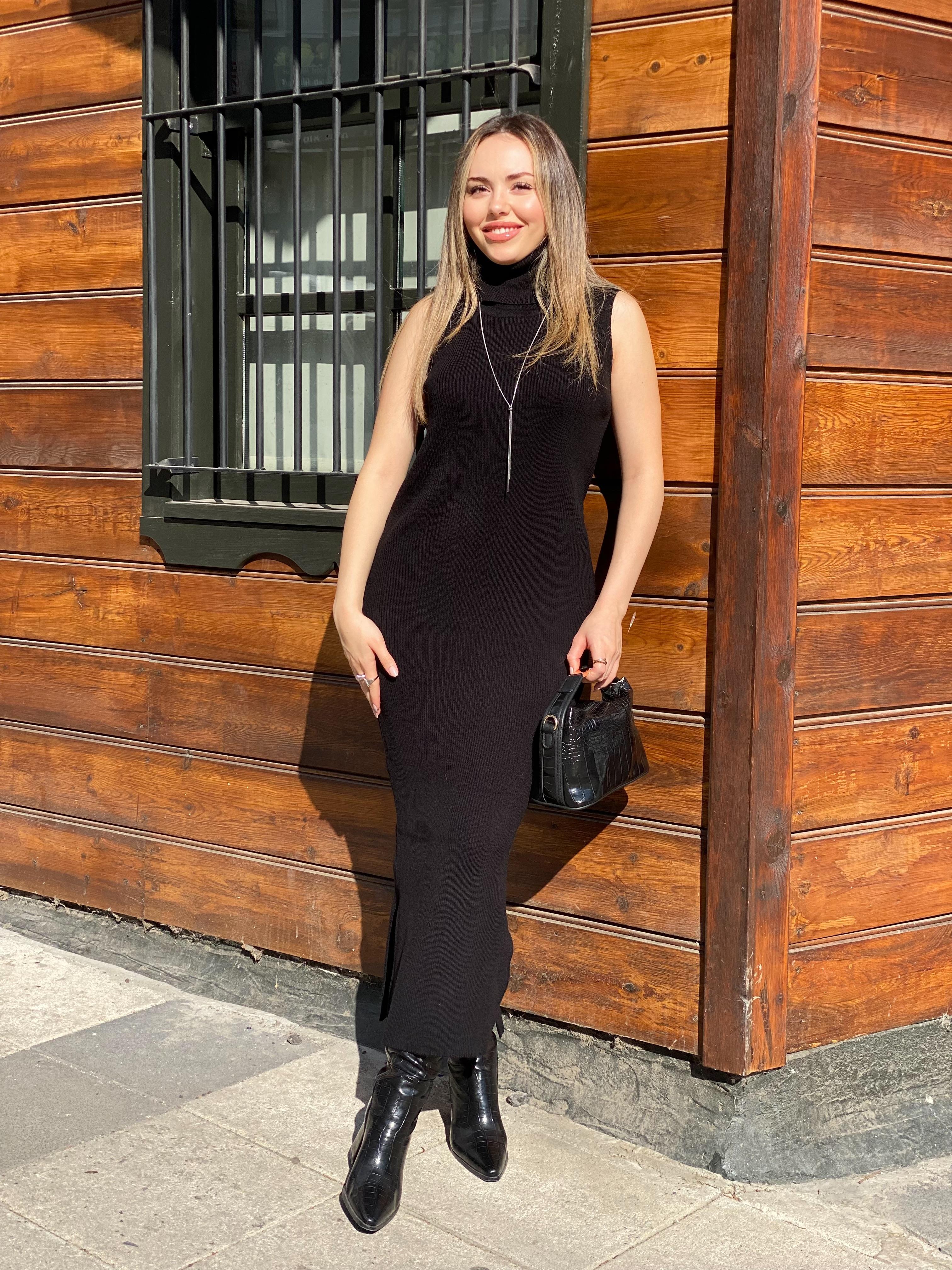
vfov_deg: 36.8
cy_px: 635
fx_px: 1907
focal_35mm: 52
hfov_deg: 28.0
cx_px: 476
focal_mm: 6
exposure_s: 1/1916
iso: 20
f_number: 2
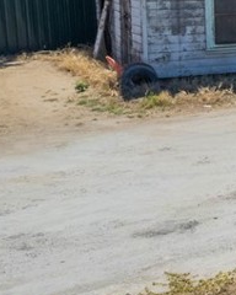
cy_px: 43
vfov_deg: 21.4
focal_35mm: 88
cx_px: 576
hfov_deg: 13.0
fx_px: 768
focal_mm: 8.38
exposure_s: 1/2500
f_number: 2.8
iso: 100
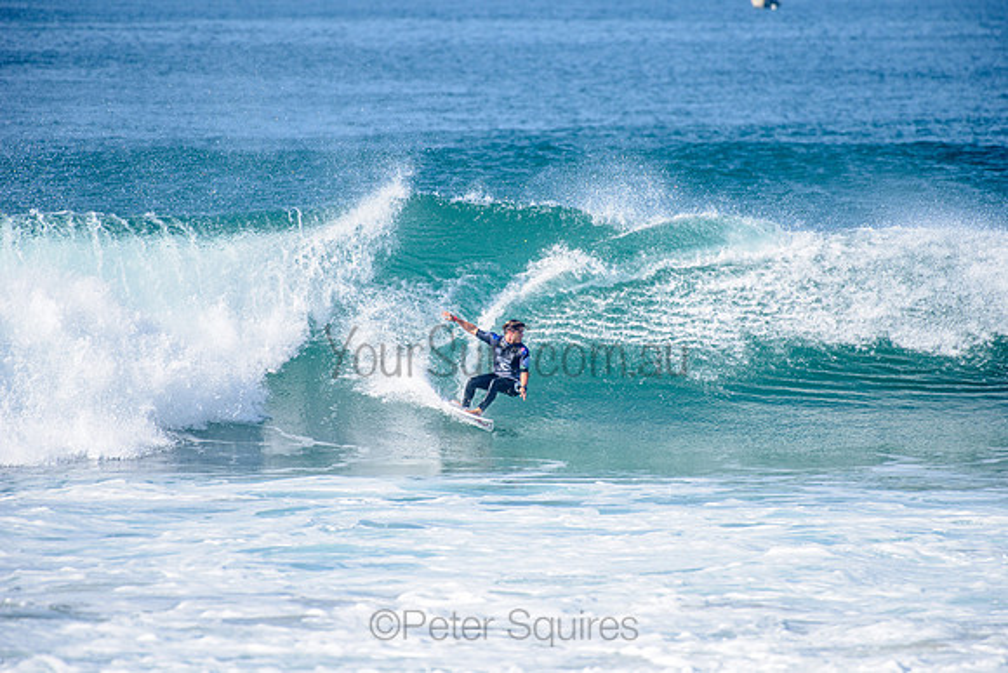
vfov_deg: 2.8
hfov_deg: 4.1
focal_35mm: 500
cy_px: 336
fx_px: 14003
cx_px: 504
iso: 280
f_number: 5.6
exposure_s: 1/2500
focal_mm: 500
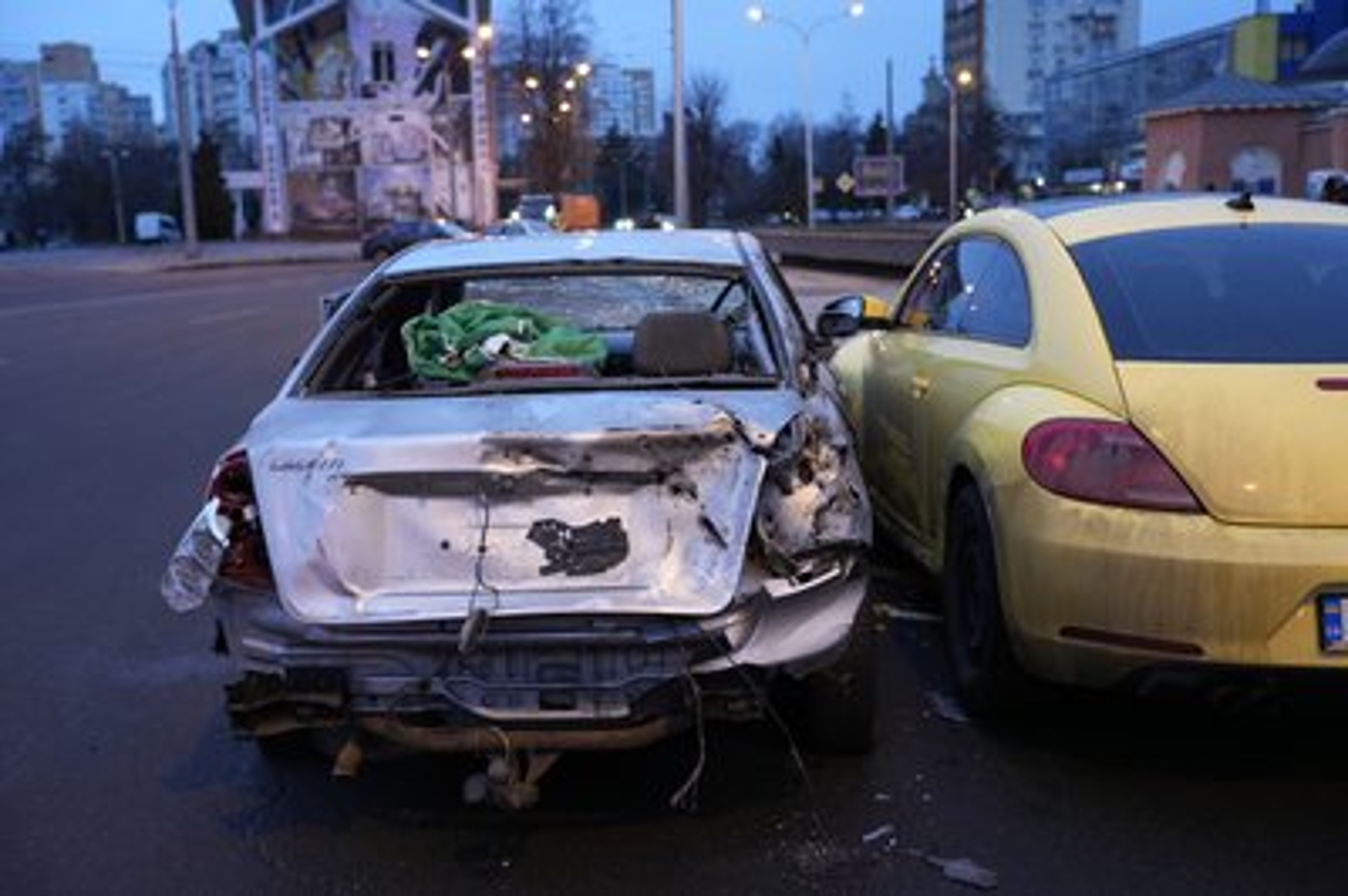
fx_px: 1422
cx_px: 674
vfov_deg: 35.0
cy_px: 448
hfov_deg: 50.7
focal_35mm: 38
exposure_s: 1/160
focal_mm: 38
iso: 3200
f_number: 2.8
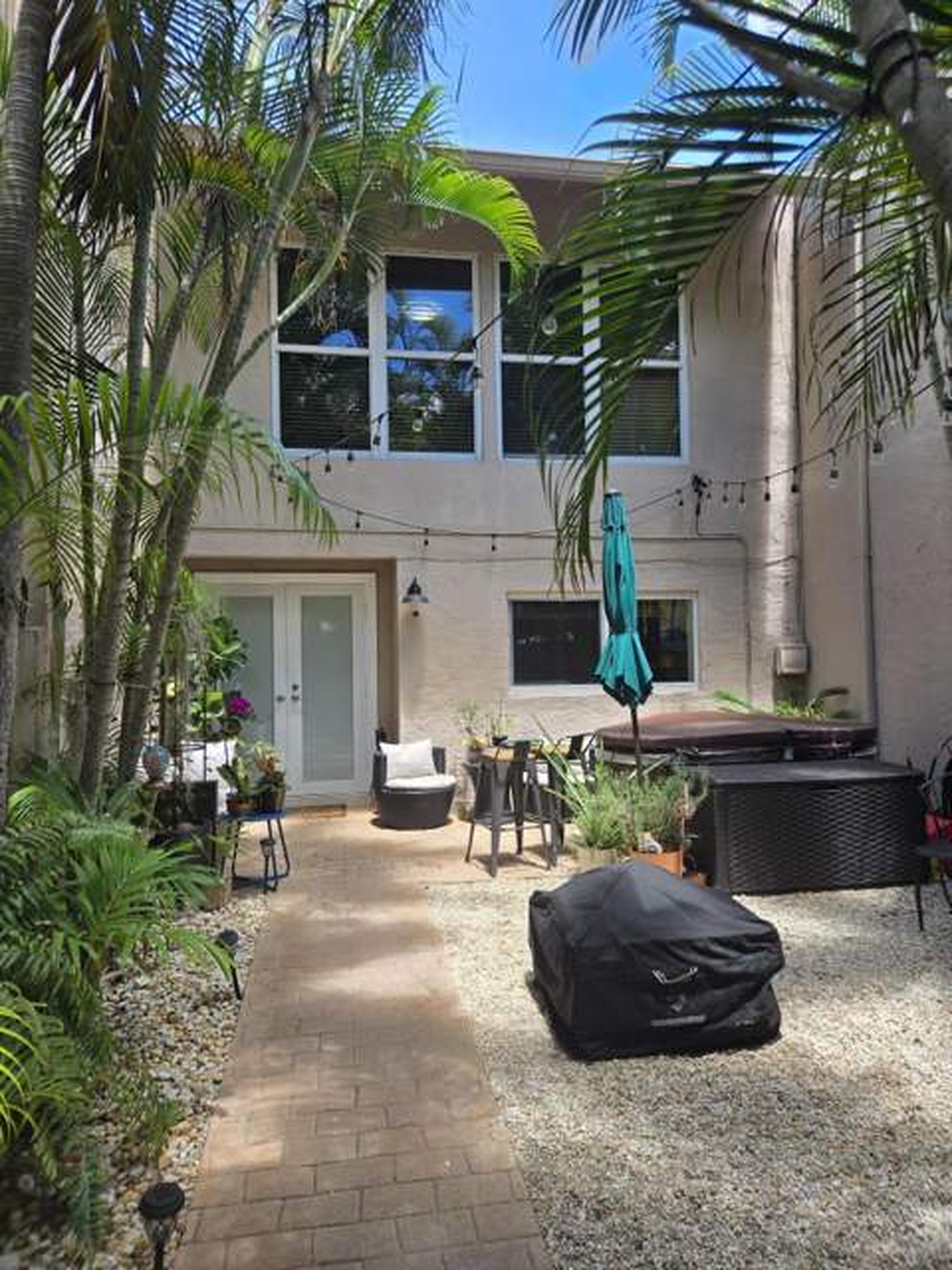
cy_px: 635
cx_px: 476
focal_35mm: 23
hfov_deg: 58.9
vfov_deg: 73.9
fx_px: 843
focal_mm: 5.4
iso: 25
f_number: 1.8
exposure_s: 1/362
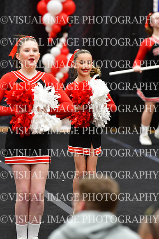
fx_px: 1986
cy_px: 120
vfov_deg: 6.9
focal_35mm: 300
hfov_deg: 4.6
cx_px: 80
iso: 5000
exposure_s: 1/500
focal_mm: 200
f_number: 3.5
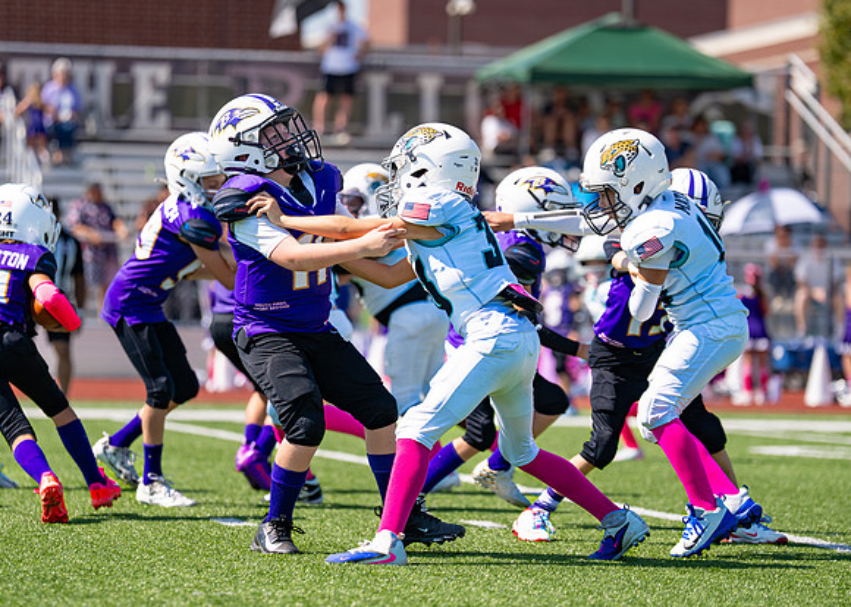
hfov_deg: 11.1
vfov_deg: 7.9
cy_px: 323
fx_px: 4379
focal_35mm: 181
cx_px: 387
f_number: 2.8
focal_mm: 143
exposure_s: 1/2000
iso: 100
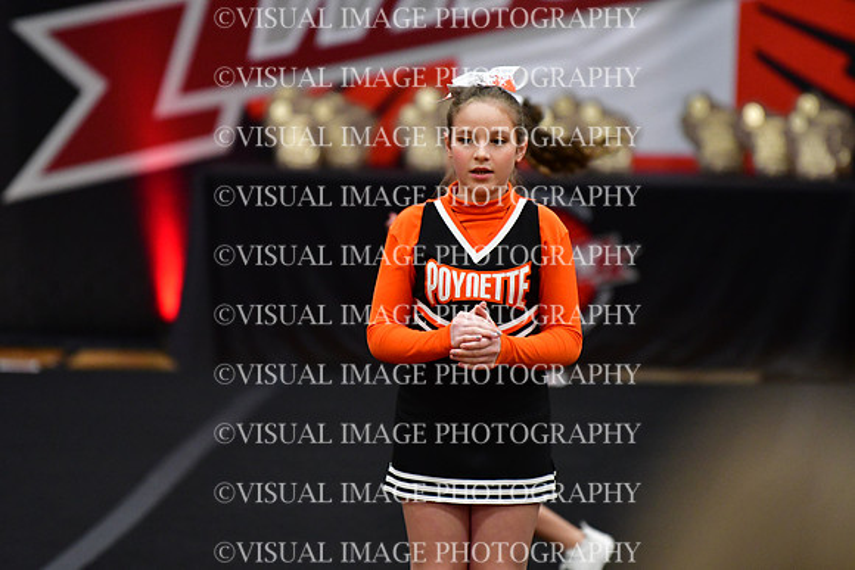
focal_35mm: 300
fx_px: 7126
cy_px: 285
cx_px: 428
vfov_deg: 4.6
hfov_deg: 6.9
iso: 4000
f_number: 2.8
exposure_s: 1/800
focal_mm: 200
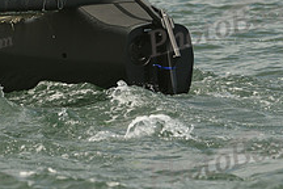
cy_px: -27
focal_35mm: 537
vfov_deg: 2.6
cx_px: 81
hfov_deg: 3.8
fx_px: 4221
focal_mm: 200
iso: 200
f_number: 5.6
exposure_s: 1/1000
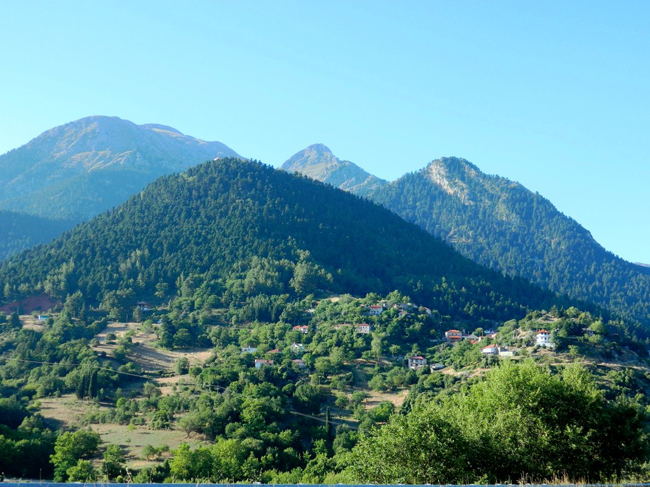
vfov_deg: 30.9
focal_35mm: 47
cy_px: 244
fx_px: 883
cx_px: 325
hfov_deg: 40.4
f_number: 3.6
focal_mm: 8.4
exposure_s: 1/200
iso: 80
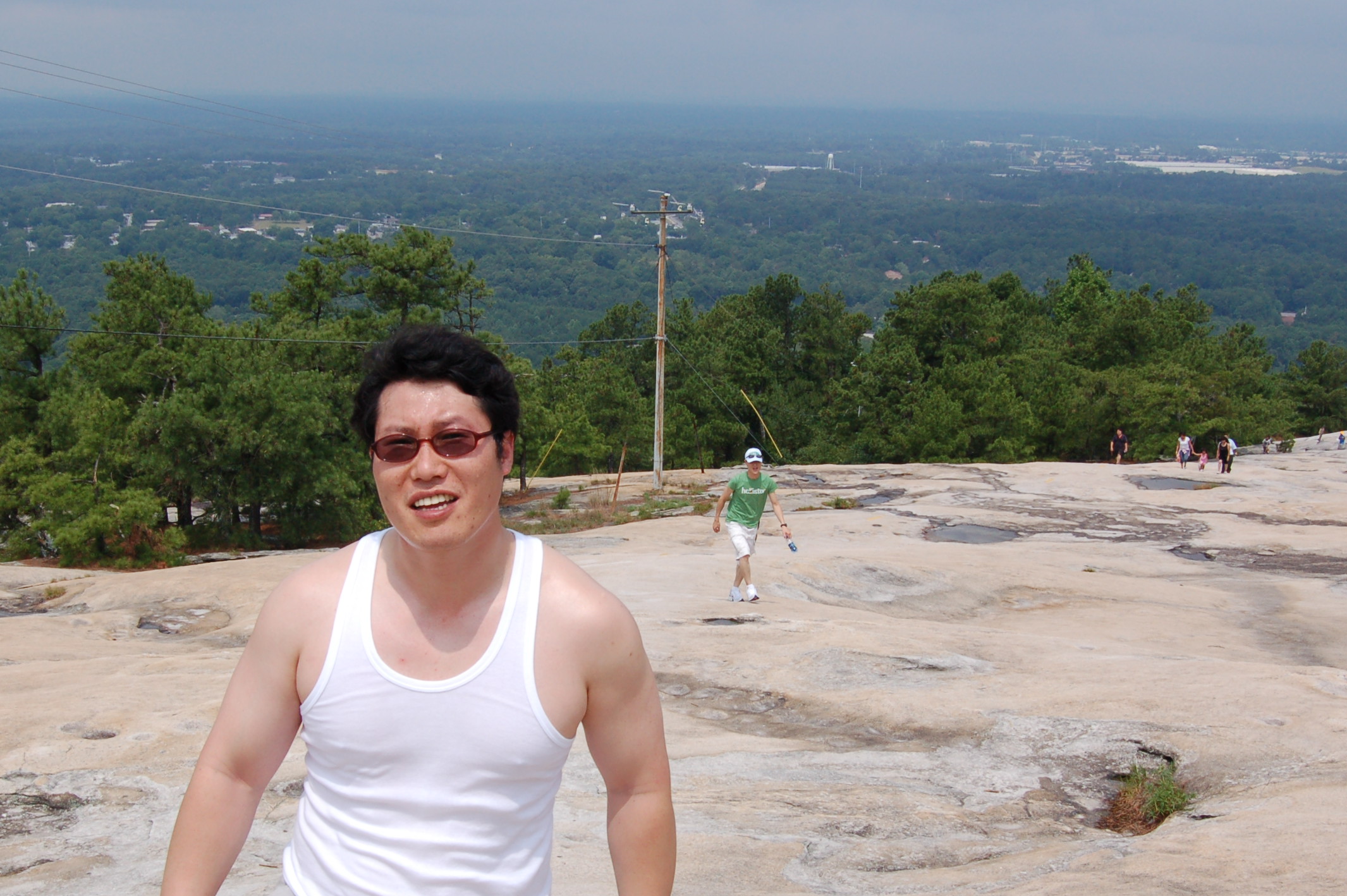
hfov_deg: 40.6
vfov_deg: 27.6
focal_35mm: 49
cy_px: 496
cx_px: 627
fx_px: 1821
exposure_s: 1/500
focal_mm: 23
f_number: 11
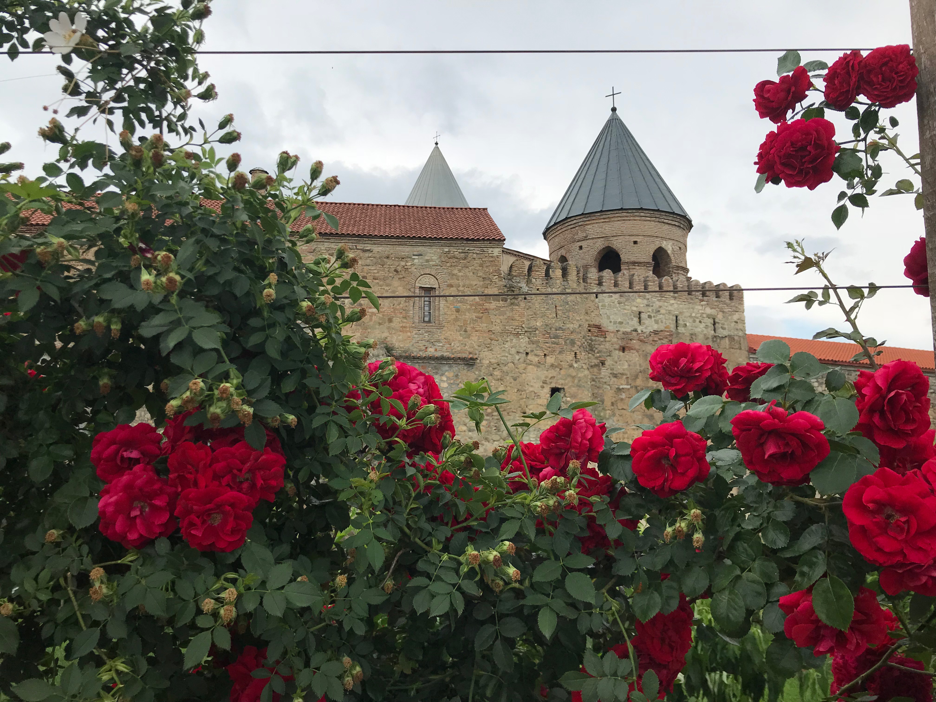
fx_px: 757
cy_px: 351
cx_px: 468
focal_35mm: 28
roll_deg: -0.5
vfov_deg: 49.7
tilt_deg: +10.2
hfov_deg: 63.4
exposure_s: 1/2128
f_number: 1.8
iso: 20
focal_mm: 3.99
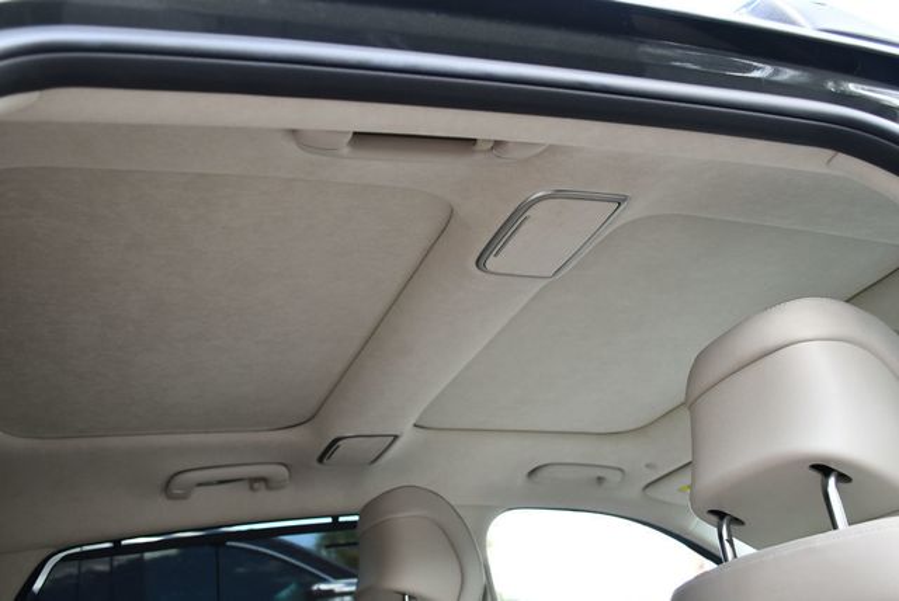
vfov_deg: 36.9
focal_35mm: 36
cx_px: 450
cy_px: 300
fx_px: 900
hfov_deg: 53.1
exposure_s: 1/250
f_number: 3.5
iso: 450
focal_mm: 18
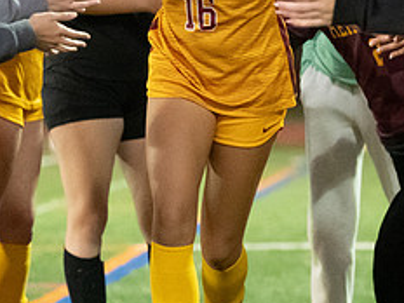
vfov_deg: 3.8
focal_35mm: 395
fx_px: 4610
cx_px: 153
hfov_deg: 5.0
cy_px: 136
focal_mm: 96
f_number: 2.8
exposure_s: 1/640
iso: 16000
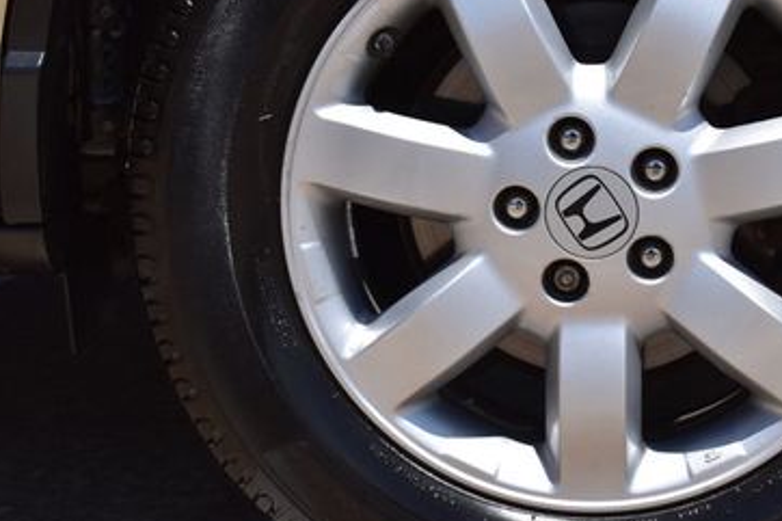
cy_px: 218
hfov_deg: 19.0
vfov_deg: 12.9
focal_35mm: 106
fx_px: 2301
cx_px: 657
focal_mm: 40
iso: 280
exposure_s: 1/500
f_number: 11
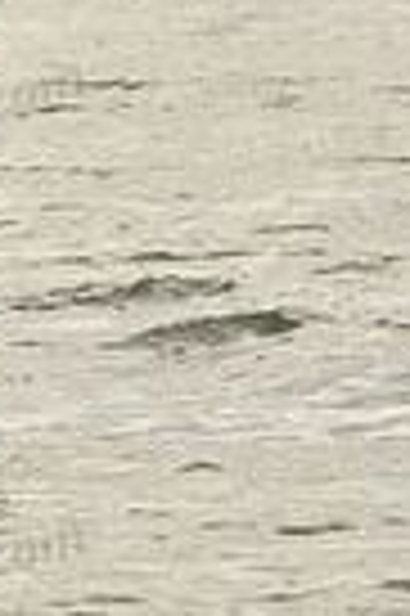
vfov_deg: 3.2
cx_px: -779
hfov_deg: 2.1
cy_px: -25
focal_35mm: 635
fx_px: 10875
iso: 320
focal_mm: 150
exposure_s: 1/1250
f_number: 8
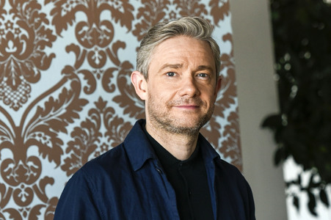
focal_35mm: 135
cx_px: 166
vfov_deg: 10.1
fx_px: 1240
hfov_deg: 15.2
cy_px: 110
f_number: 4.5
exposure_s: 1/250
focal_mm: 135
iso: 1000
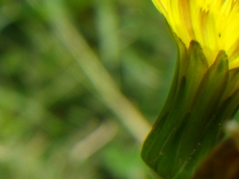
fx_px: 787
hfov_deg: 17.0
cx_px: 11
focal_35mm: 114
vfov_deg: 12.8
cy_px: 189
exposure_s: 1/160
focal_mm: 6.1
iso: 80
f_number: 4.6
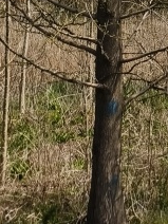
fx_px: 751
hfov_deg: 12.7
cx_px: 116
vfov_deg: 13.4
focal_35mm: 116
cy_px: -281
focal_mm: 5.5
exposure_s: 1/1701
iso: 72
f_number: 1.75
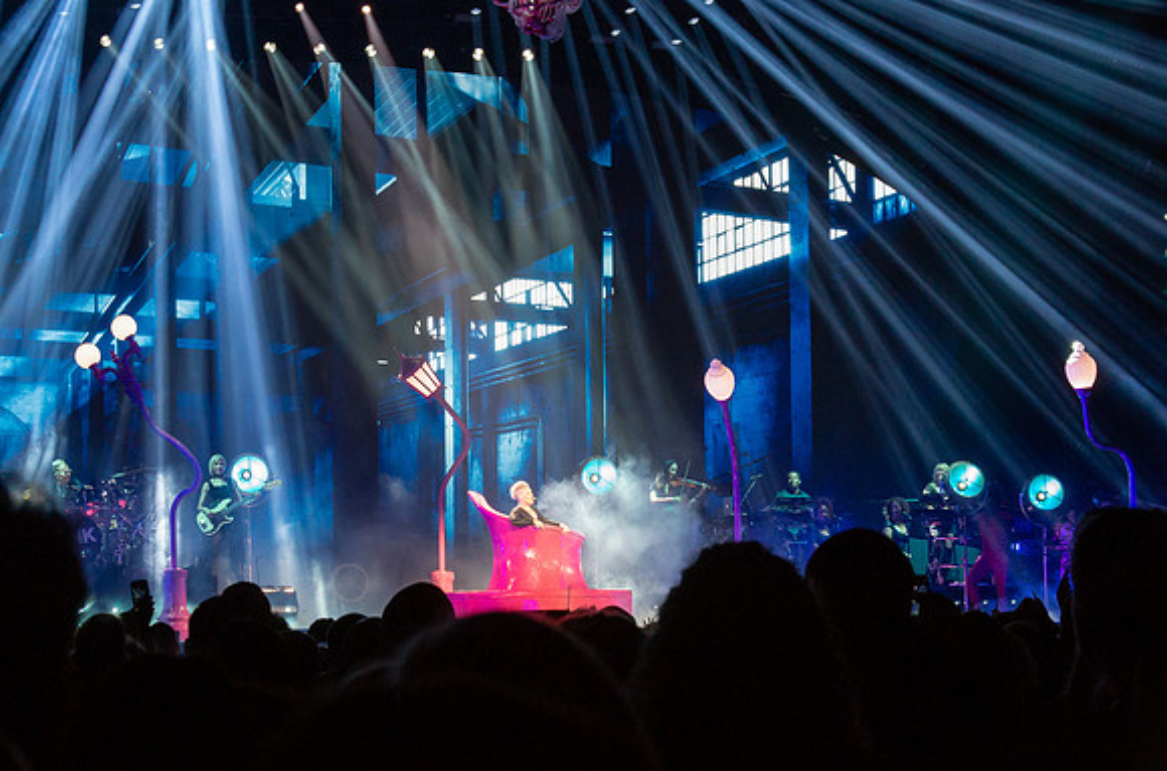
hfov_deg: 19.4
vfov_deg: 12.9
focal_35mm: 106
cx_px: 536
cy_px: 424
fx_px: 3420
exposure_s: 1/100
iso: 800
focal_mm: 36.1
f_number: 5
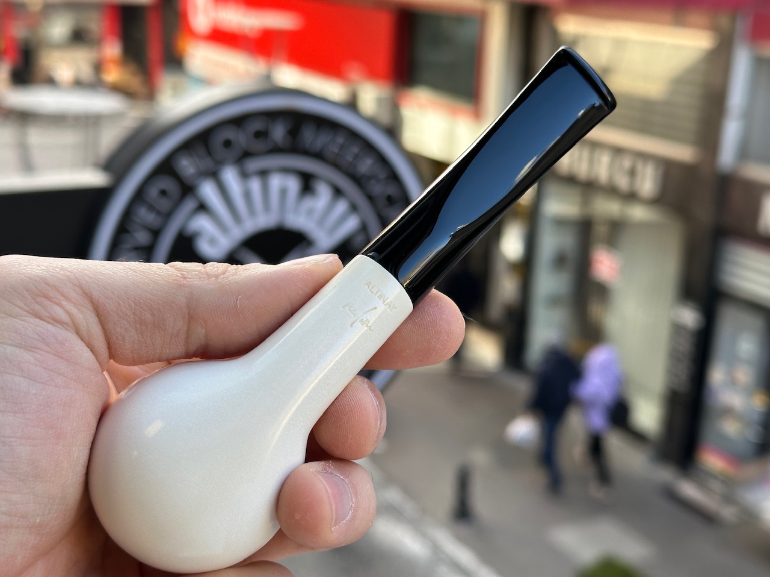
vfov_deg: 30.3
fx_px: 1068
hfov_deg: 39.7
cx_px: 385
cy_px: 288
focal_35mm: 48
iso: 64
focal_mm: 6.86
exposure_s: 1/409
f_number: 1.78
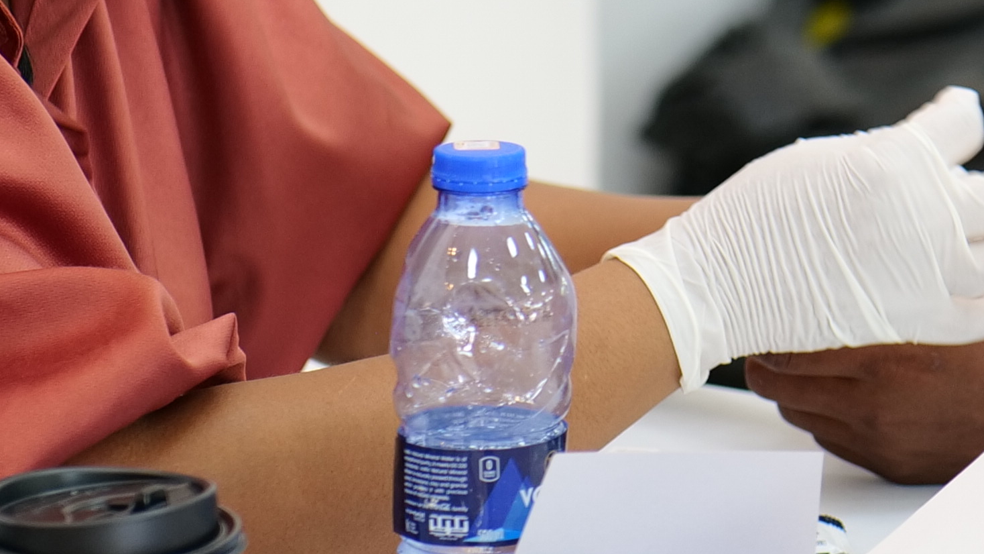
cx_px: 1137
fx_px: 5584
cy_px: 61
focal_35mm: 214
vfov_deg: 5.7
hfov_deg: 9.9
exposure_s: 1/100
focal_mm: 50
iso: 500
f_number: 2.8
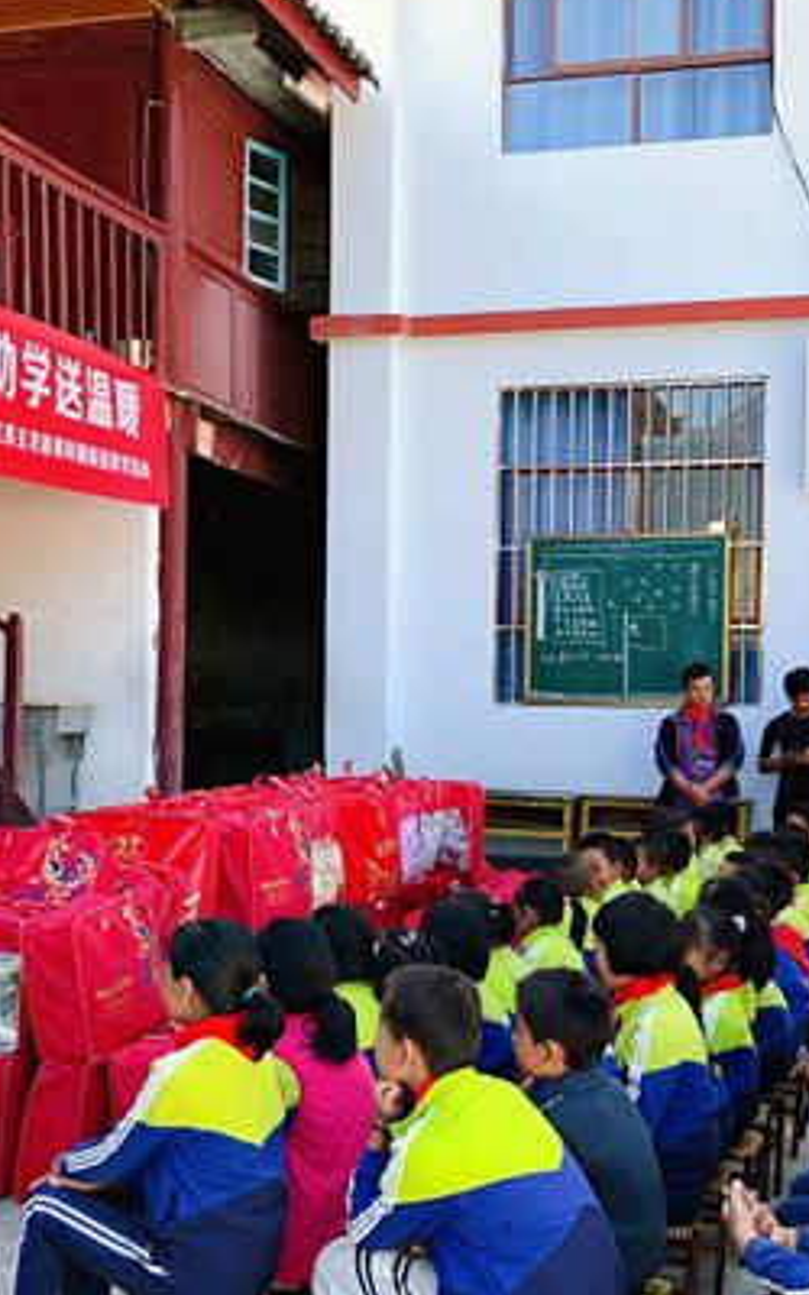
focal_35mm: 52
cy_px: 749
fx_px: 1834
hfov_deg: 24.8
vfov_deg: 38.8
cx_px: 349
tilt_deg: -0.1
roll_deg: -1.0
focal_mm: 4
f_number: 1.8
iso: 32
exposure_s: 1/120
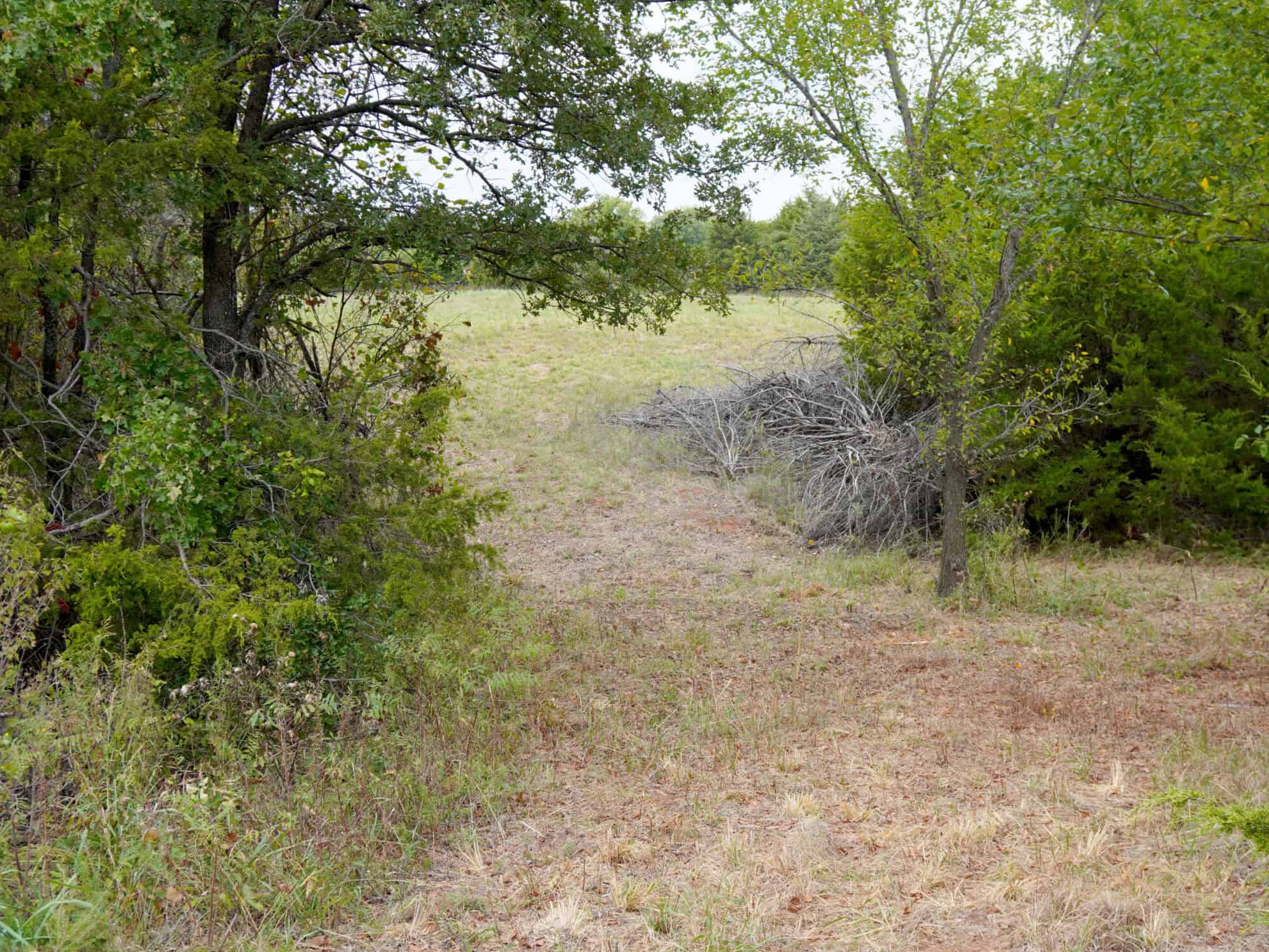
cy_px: 448
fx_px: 1503
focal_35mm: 41
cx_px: 730
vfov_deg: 35.1
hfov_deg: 45.6
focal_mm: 22
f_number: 4
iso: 125
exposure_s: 1/160
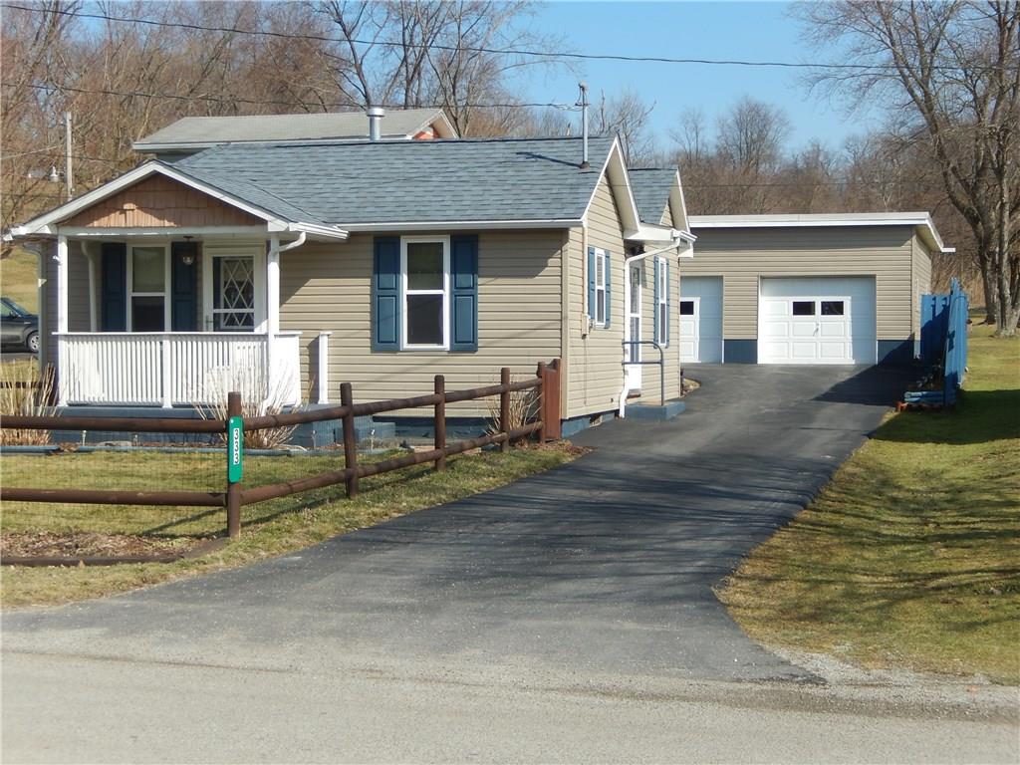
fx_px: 1709
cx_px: 510
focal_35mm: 58
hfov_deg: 33.2
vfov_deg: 25.2
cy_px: 382
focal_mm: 10.4
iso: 125
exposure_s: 1/640
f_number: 4.6
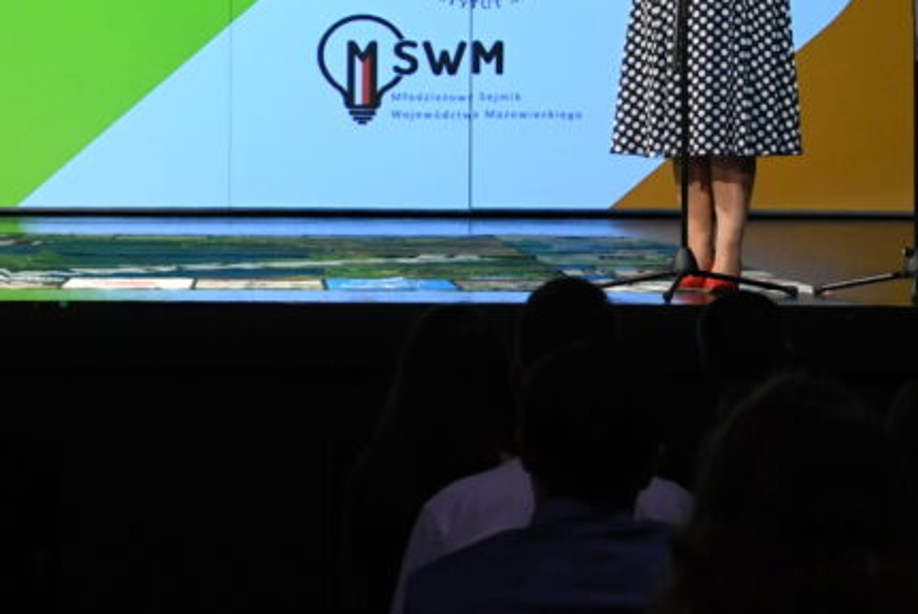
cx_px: 183
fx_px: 3598
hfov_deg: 14.5
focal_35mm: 141
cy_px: 94
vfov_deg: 9.7
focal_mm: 35
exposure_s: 1/125
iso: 3200
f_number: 4.5
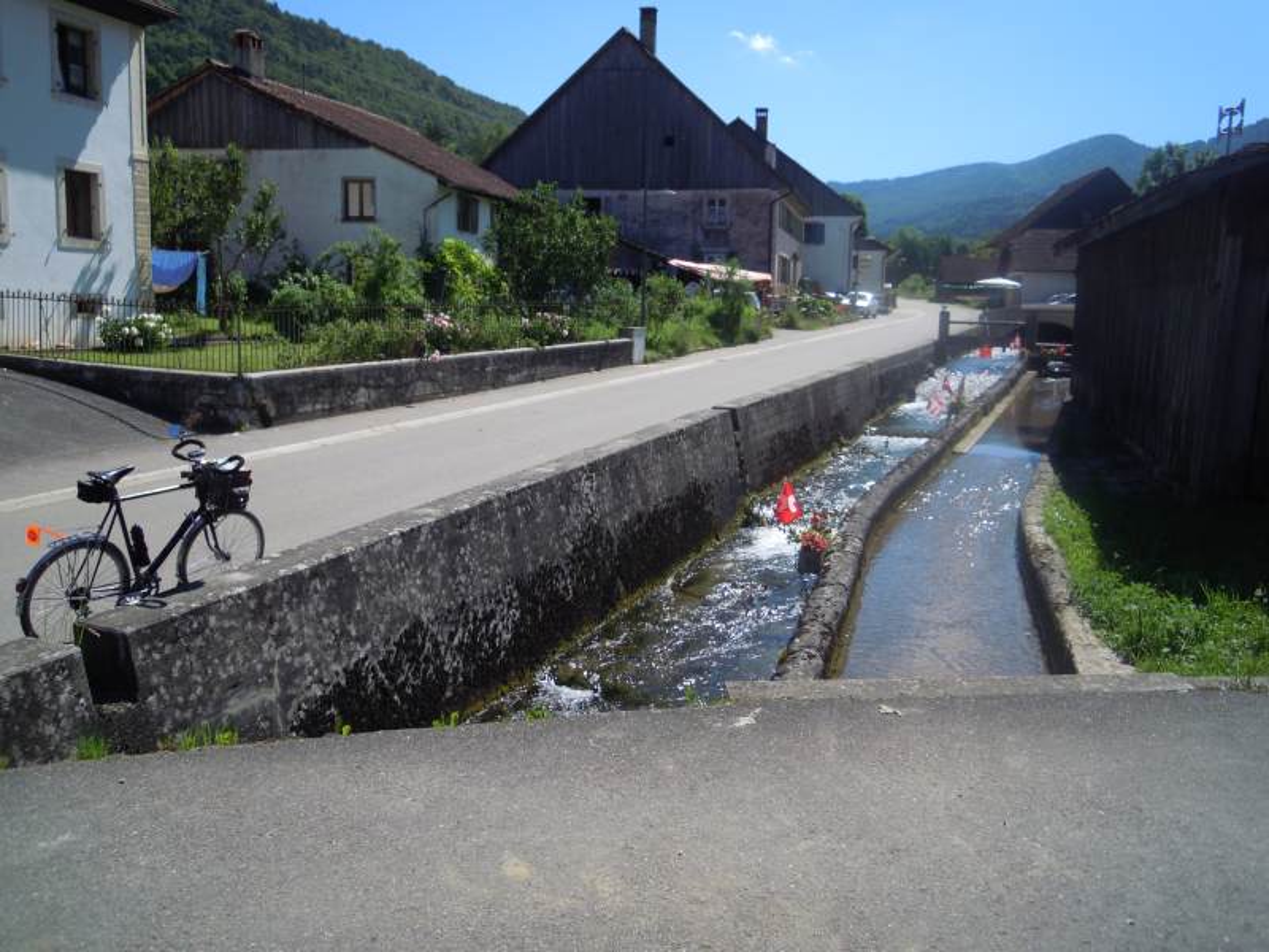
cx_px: 634
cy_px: 476
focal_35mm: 28
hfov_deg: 63.4
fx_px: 1026
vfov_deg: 49.7
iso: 100
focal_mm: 5
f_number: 7.6
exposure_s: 1/250
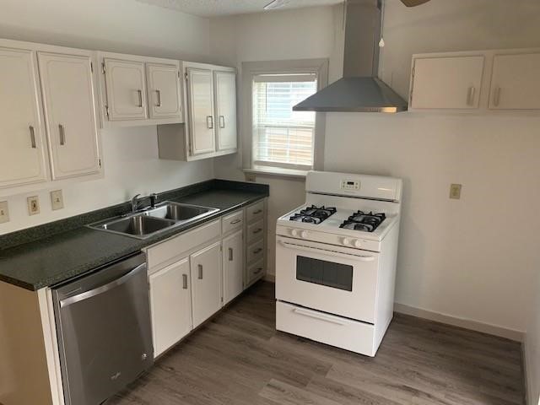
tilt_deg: -12.7
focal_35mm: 26
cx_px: 270
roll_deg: -0.7
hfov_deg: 67.3
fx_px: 406
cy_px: 202
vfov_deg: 53.1
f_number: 1.8
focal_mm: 4.25
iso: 250
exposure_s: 1/60
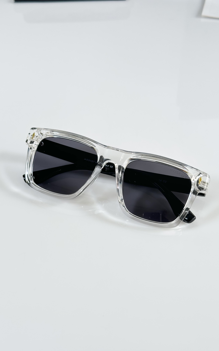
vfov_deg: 39.6
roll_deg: +0.7
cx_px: 111
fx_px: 487
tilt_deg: -44.8
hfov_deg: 25.3
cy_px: 175
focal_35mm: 51
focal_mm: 6.86
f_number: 1.78
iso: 64
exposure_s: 1/121
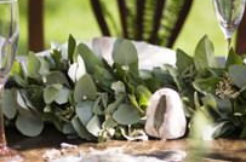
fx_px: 2119
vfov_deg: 4.4
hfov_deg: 6.6
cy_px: 110
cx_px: 113
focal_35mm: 311
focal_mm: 105
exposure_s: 1/2000
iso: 320
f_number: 3
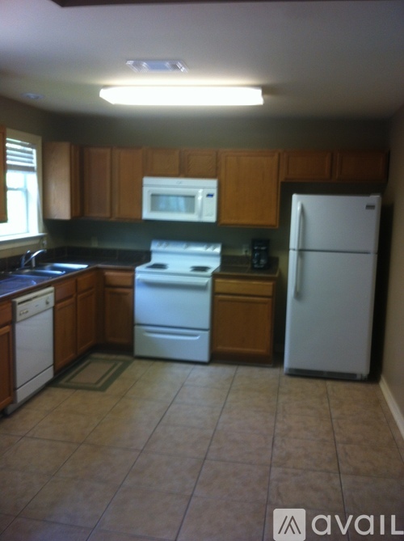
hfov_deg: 40.6
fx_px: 546
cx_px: 202
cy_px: 270
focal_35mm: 35
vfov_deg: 52.7
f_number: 2.8
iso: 80
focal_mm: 3.85
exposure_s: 1/15
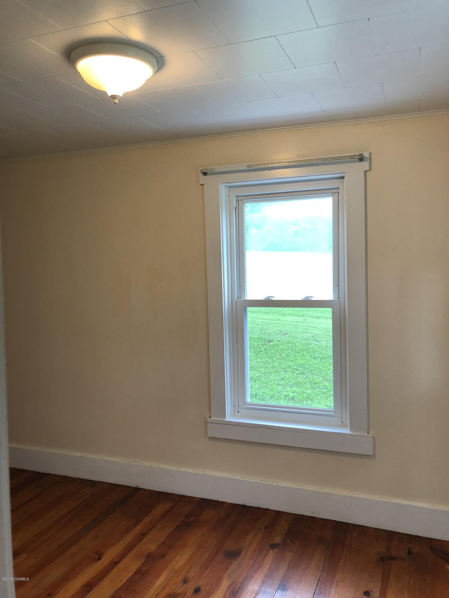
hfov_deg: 48.2
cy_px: 299
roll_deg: +0.9
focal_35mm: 29
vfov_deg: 61.7
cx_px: 224
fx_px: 502
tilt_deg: -2.4
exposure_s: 1/30
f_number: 1.8
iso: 32
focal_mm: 3.99
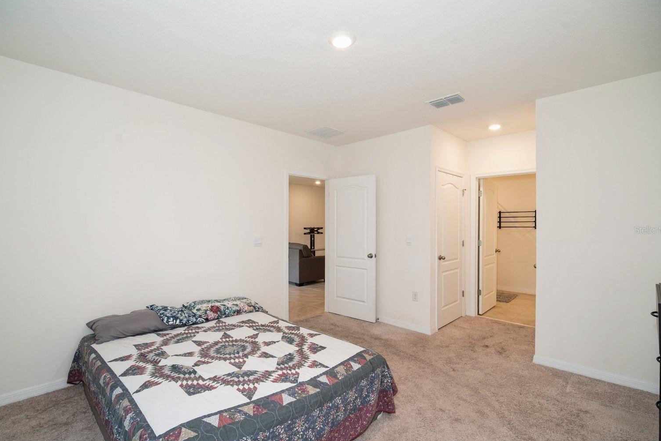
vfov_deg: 73.7
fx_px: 294
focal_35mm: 16
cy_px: 230
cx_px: 323
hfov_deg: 96.7
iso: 200
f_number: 8
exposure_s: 1/6
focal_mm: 15
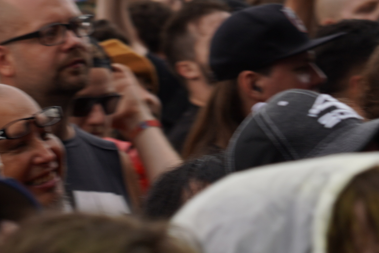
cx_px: -27
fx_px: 4464
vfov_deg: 3.2
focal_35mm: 424
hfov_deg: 4.9
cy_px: 222
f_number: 5.6
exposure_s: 1/250
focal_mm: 105
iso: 100
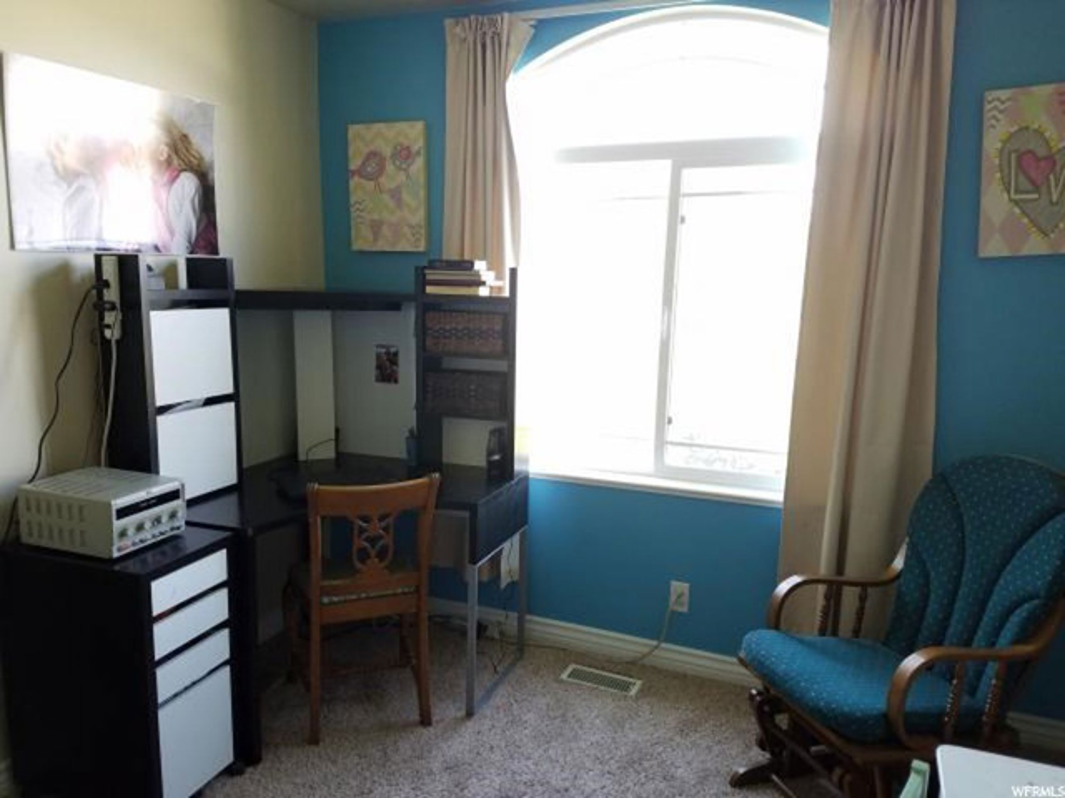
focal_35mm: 26
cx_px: 532
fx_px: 800
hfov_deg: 67.3
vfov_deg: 53.1
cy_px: 399
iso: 100
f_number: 1.7
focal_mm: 4.2
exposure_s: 1/60
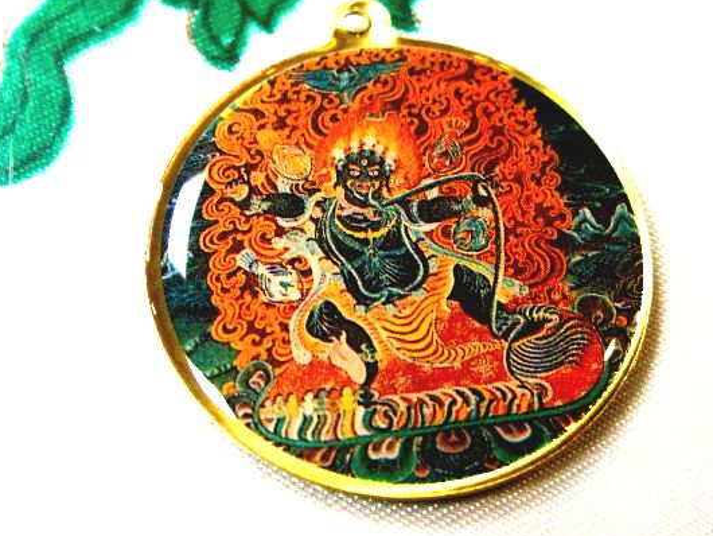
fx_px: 886
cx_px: 385
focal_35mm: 43
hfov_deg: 43.8
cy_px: 255
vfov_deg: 33.6
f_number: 2.8
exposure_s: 1/50
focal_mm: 7.9
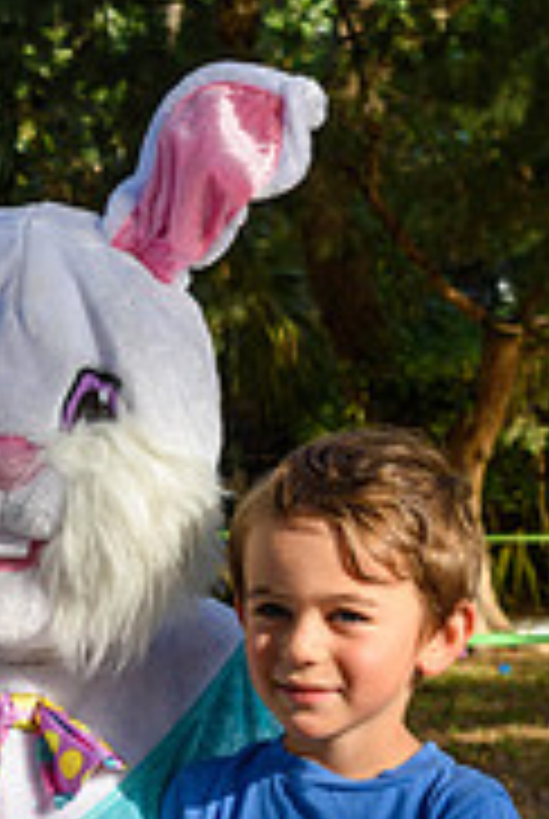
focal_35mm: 185
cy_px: 963
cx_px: 81
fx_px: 4216
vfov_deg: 10.9
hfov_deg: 7.4
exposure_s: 1/250
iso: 280
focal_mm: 50
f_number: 8
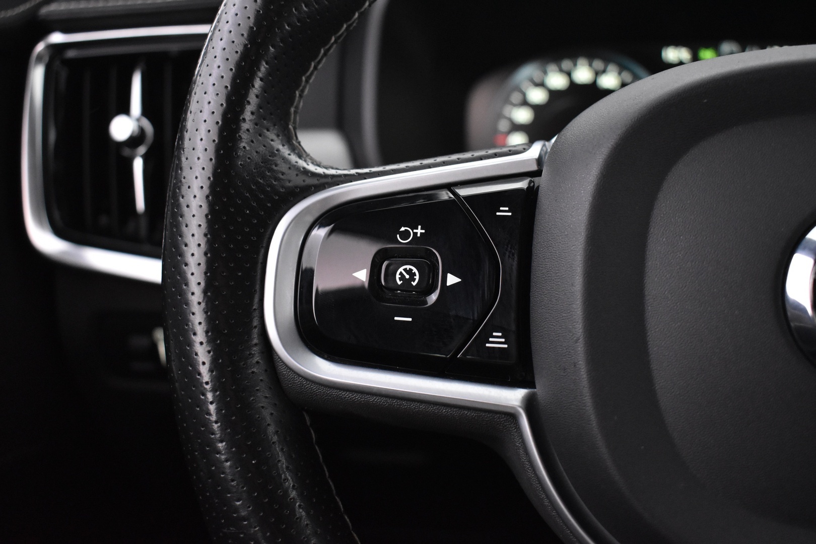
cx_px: 408
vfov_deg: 31.9
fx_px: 952
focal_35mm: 42
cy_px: 272
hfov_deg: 46.4
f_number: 4.2
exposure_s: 1/30
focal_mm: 28
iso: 3200
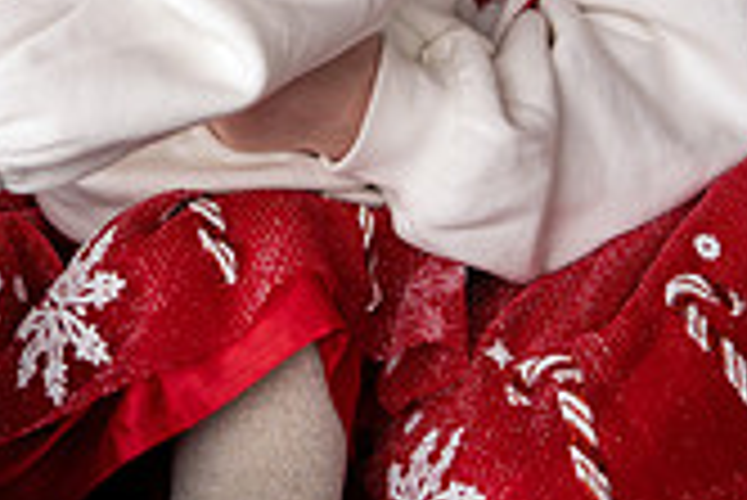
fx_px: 1744
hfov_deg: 24.0
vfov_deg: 16.0
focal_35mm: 84
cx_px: 207
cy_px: -7
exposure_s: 1/250
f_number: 3.2
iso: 320
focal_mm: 24
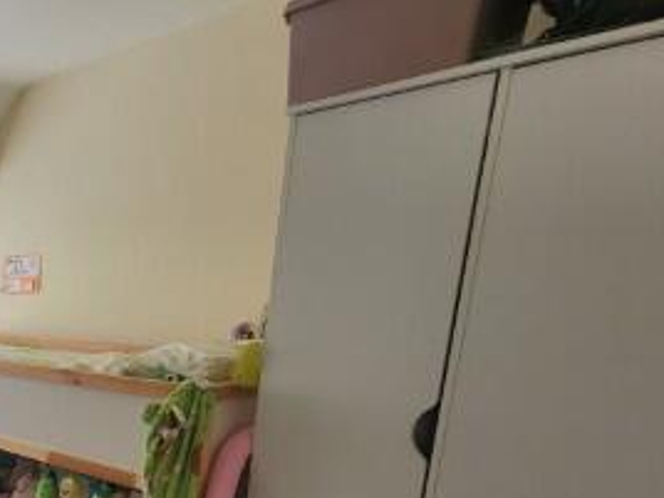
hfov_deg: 46.5
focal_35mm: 31
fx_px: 595
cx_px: -30
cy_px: 434
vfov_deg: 42.3
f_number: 2.2
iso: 40
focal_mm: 1.74
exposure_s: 1/100
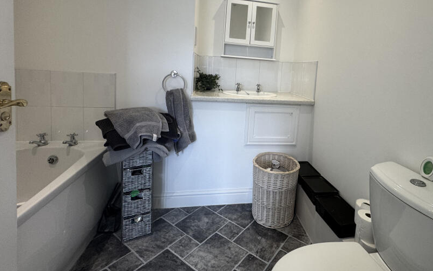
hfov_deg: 87.0
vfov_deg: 60.5
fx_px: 224
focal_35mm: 19
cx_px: 258
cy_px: 86
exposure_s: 1/100
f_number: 2.2
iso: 125
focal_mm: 2.22
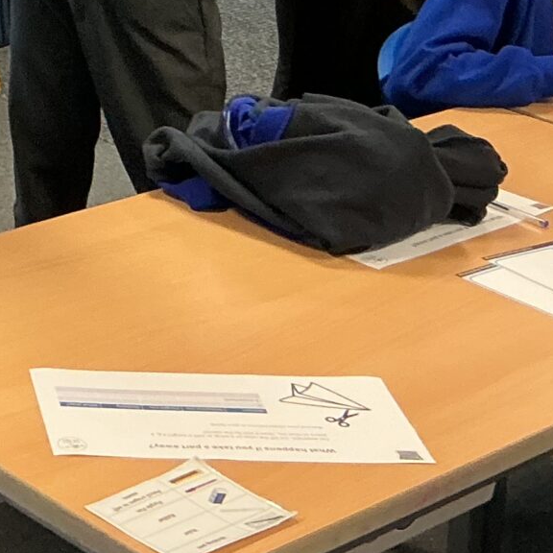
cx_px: -264
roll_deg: -1.6
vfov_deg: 14.3
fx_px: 2060
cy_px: -259
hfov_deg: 14.3
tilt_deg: -9.0
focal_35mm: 114
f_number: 1.8
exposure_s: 1/50
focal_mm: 3
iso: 100
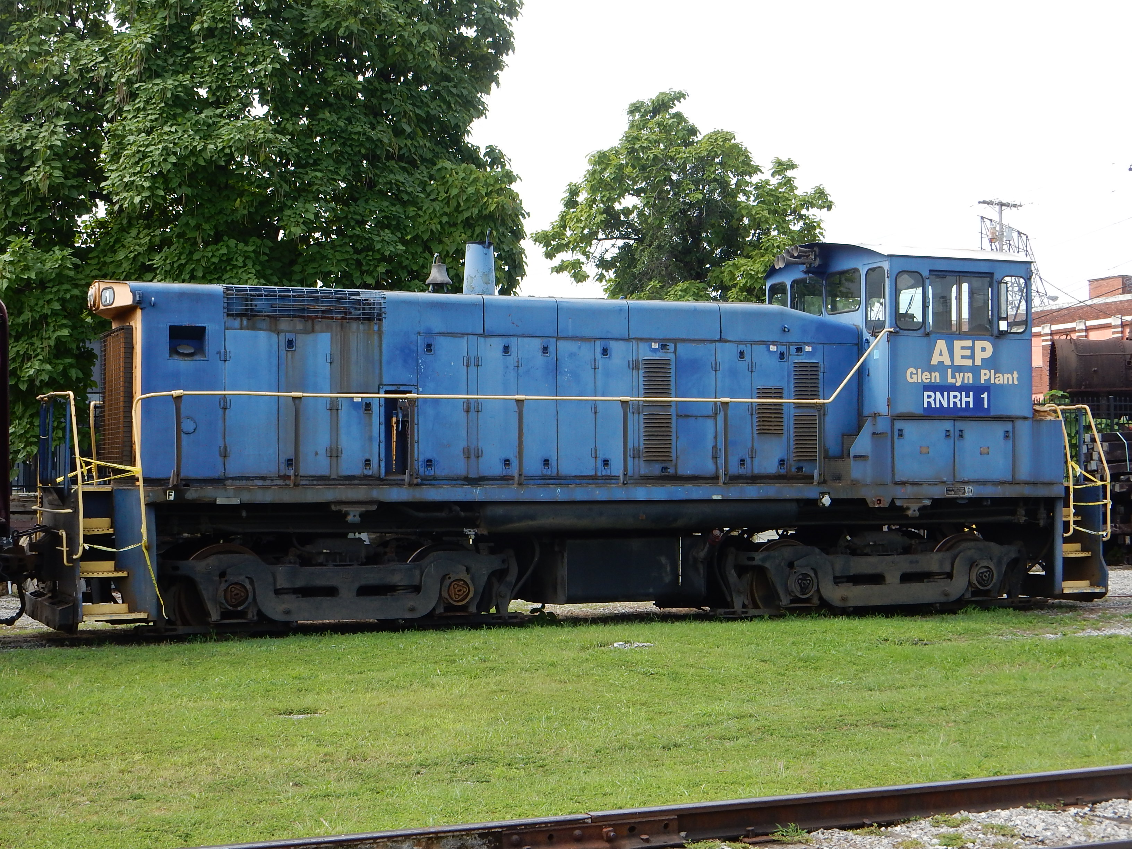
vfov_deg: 24.4
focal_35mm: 60
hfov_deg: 32.2
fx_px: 1962
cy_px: 424
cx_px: 566
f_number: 4.5
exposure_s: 1/400
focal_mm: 10.7
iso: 125
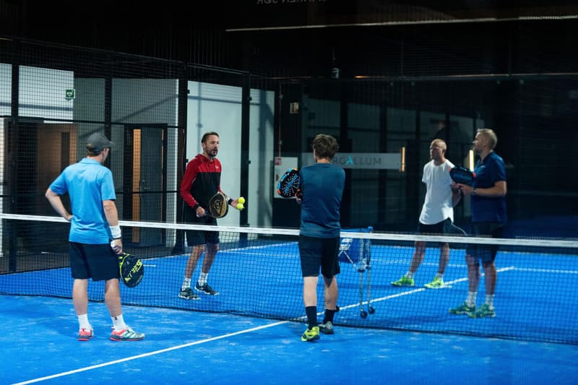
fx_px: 1124
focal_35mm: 70
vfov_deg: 19.4
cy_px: 192
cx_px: 289
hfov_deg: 28.8
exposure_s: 1/800
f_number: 2.8
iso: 6400
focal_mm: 70
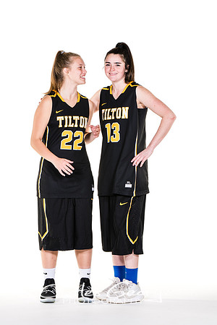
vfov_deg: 12.5
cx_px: 108
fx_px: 1492
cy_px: 162
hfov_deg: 8.3
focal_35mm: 165
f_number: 6.3
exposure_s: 1/160
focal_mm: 110
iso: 200
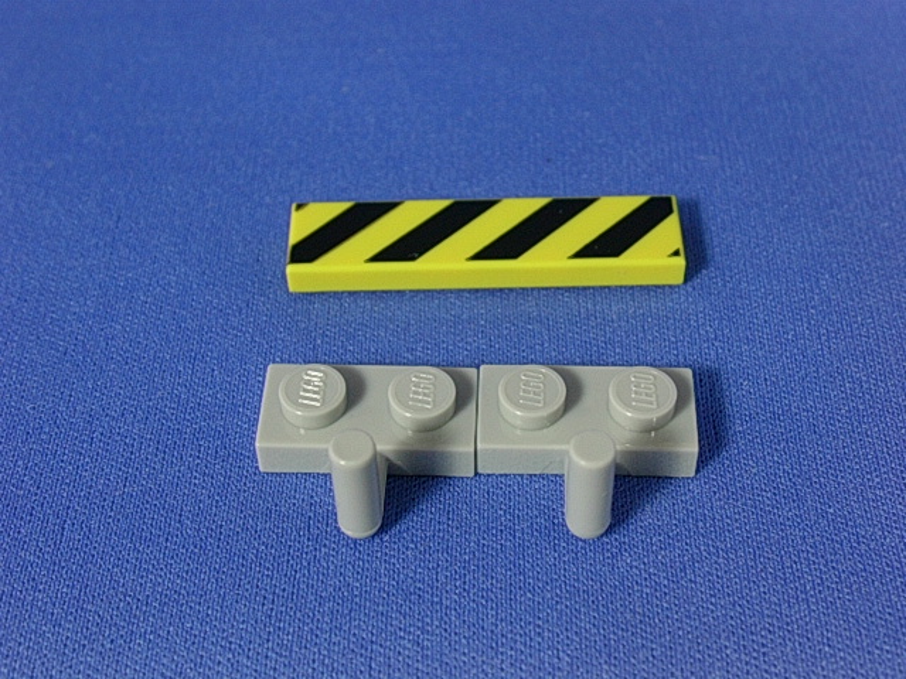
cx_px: 453
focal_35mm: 60
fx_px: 1570
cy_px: 340
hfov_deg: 32.2
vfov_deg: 24.4
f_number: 3.4
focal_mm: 9
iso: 70
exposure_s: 1/12.3
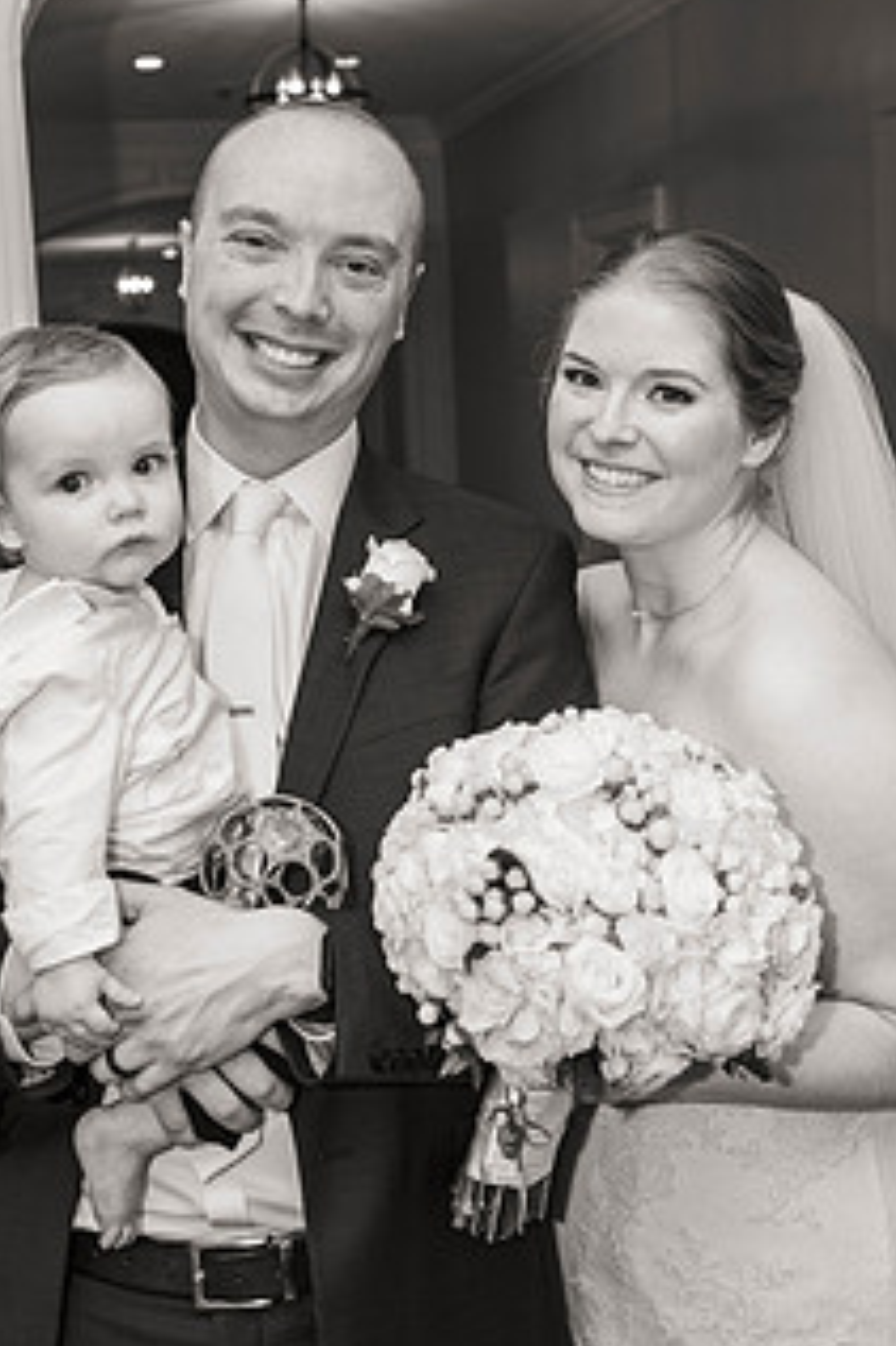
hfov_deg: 25.0
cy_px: 552
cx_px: 420
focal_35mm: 54
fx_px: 2018
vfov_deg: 36.8
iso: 800
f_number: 4
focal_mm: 38
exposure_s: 1/160
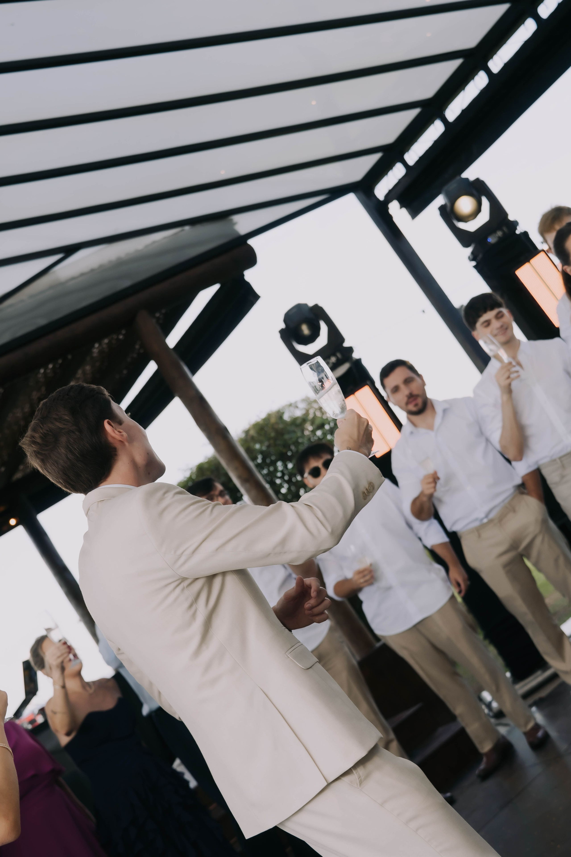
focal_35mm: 56
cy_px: 428
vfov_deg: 35.9
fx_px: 1320
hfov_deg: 24.4
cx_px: 286
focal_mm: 37
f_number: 5
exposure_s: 1/400
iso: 100
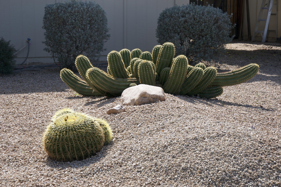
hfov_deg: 19.5
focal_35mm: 105
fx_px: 819
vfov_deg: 13.0
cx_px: 140
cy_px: 94
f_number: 9
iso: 200
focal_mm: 70
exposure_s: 1/320
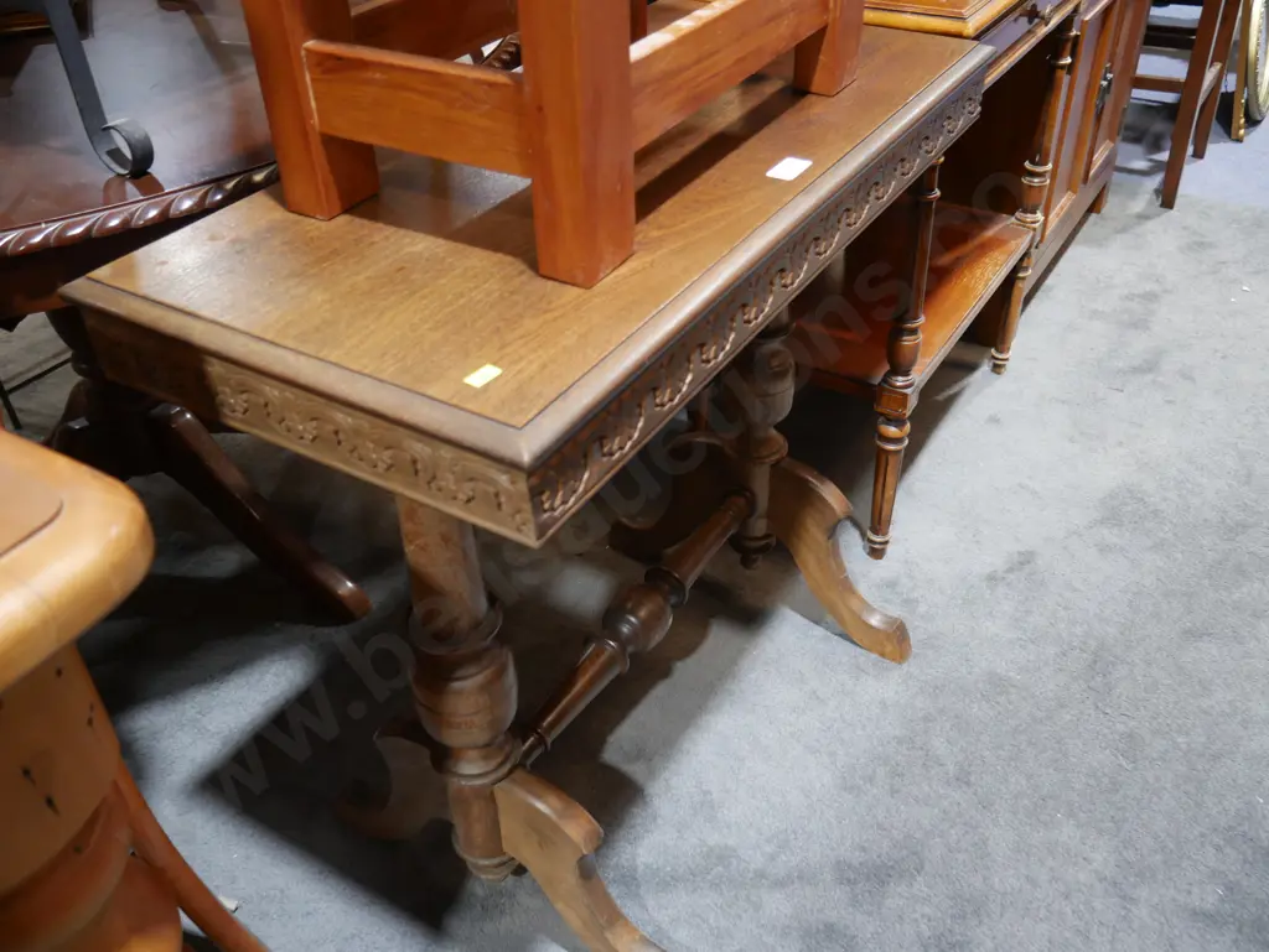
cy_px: 476
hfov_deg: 59.9
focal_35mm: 30
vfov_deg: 46.8
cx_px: 634
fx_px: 1100
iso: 800
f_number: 3.6
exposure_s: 1/60
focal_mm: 15
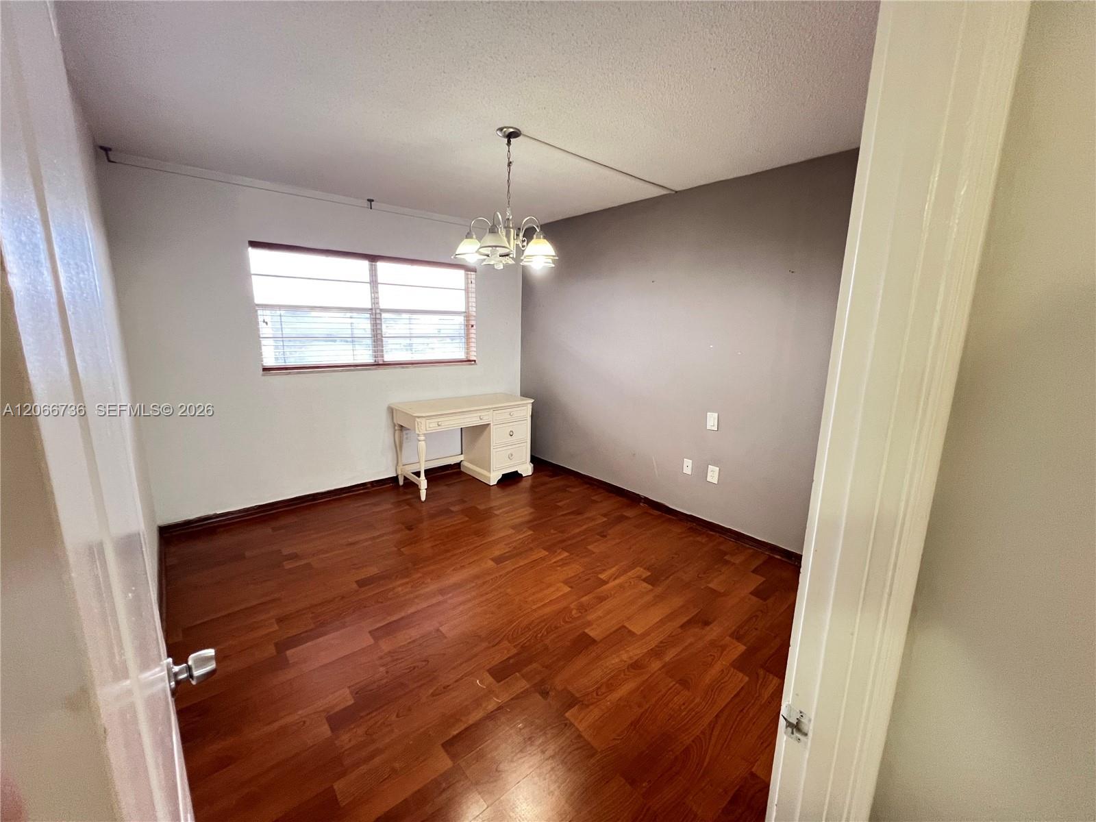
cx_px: 548
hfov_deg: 106.2
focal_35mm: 13
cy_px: 411
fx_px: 412
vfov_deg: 89.9
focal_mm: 1.57
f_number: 1.8
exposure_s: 1/60
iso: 250
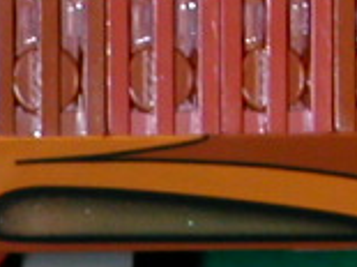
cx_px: -327
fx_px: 3679
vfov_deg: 4.1
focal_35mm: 357
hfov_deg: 5.5
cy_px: 573
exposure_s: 1/59.9
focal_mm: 8.2
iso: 100
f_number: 5.4
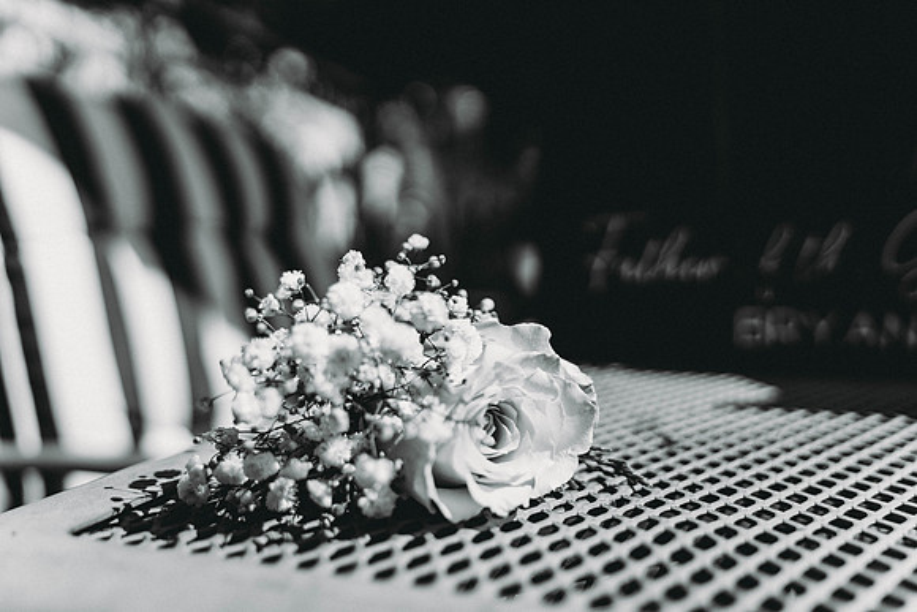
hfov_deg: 58.7
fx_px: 815
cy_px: 306
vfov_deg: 41.1
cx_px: 458
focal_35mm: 32
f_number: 2.8
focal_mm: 32
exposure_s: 1/3200
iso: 200
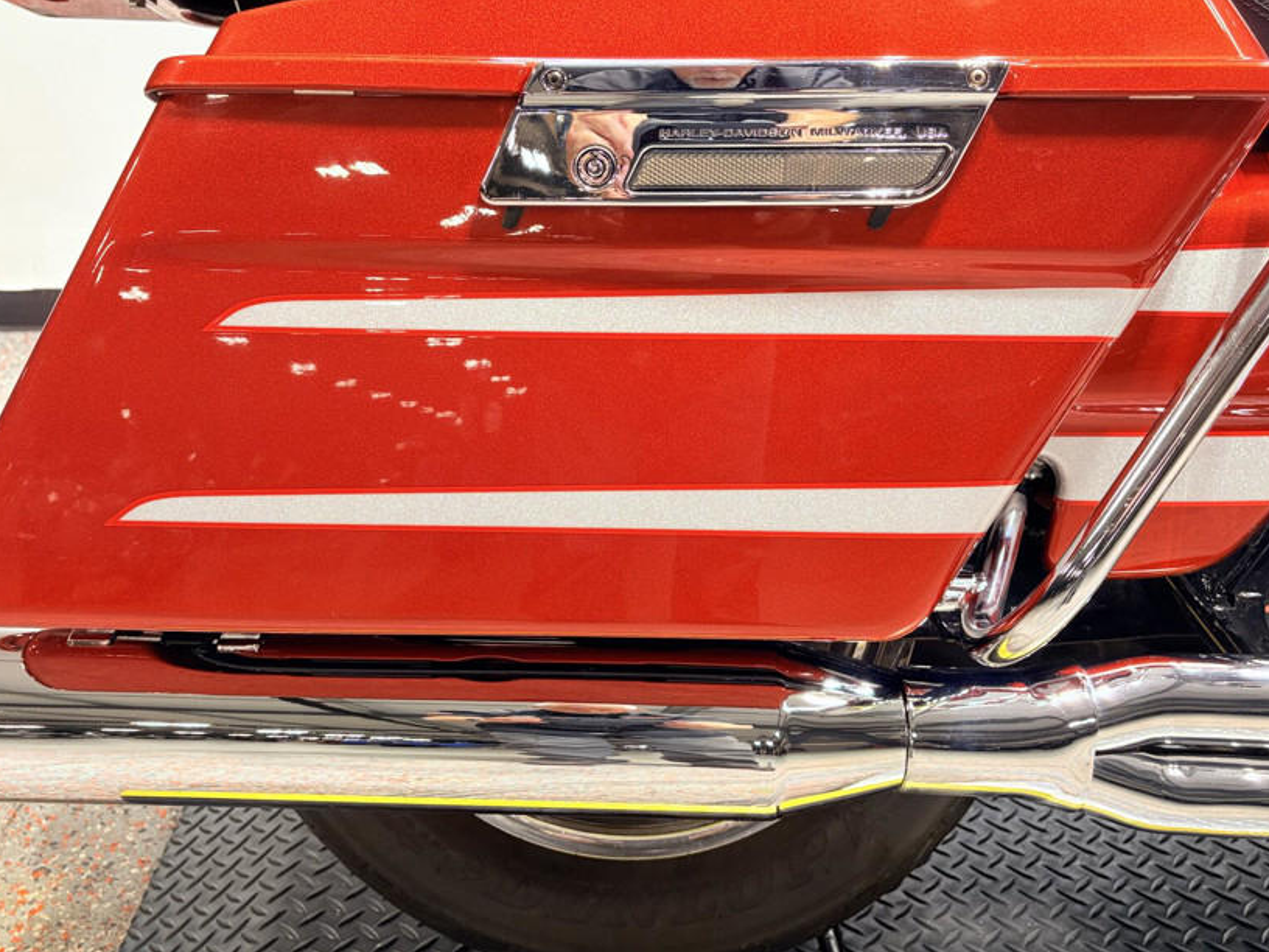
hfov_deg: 53.9
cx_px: 598
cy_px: 383
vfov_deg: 41.6
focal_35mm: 34
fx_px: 1246
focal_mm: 5.96
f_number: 1.6
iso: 80
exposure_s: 1/60
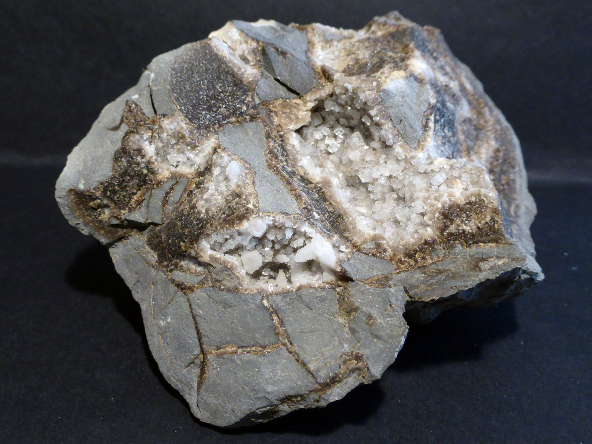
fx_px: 684
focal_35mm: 40
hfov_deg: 46.8
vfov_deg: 36.0
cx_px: 296
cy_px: 222
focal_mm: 6.9
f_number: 3.9
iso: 400
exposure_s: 1/25
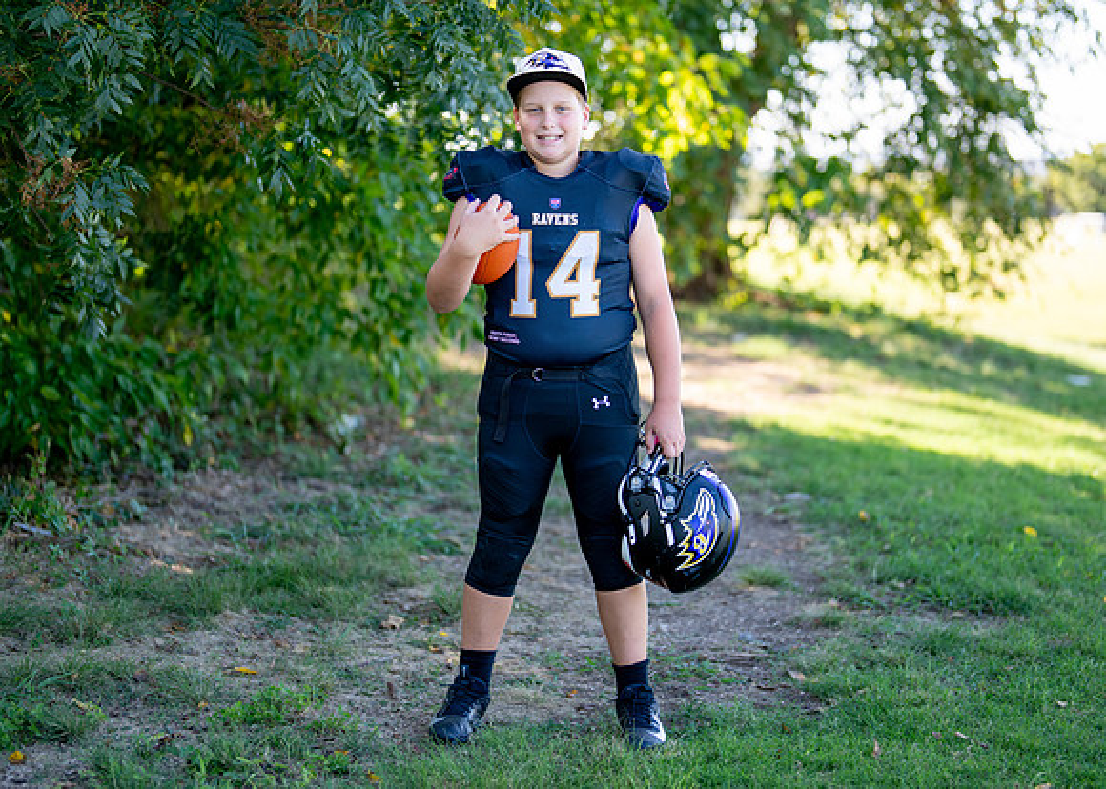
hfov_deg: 30.3
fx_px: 2042
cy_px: 367
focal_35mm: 65
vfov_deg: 21.9
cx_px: 586
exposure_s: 1/1250
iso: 100
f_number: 1.2
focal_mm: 50
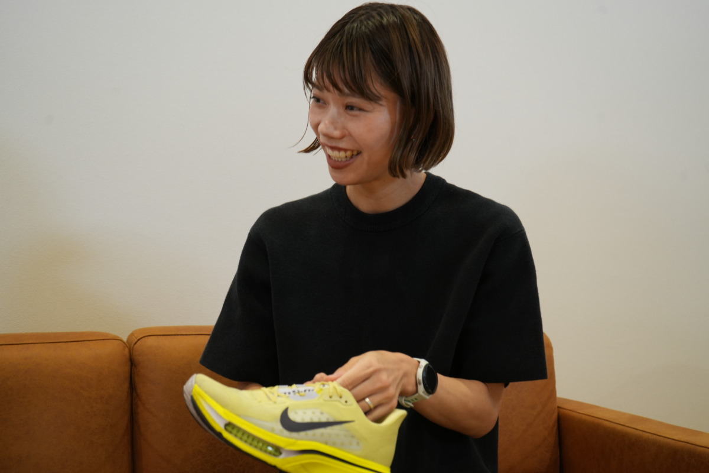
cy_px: 236
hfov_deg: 40.3
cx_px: 354
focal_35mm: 49
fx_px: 965
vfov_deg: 27.5
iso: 1000
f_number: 5.6
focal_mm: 49
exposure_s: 1/100
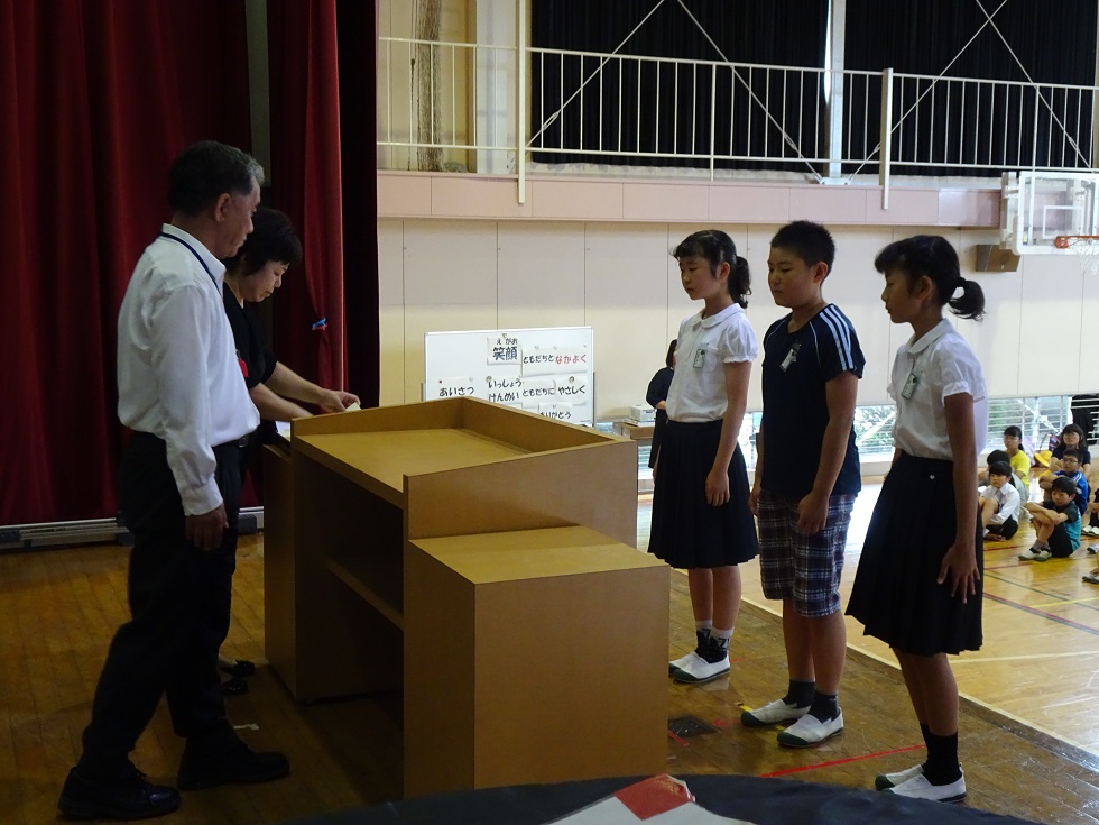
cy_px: 412
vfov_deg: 35.1
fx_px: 1302
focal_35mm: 41
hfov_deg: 45.8
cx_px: 550
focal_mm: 7.05
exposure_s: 1/50
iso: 640
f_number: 4
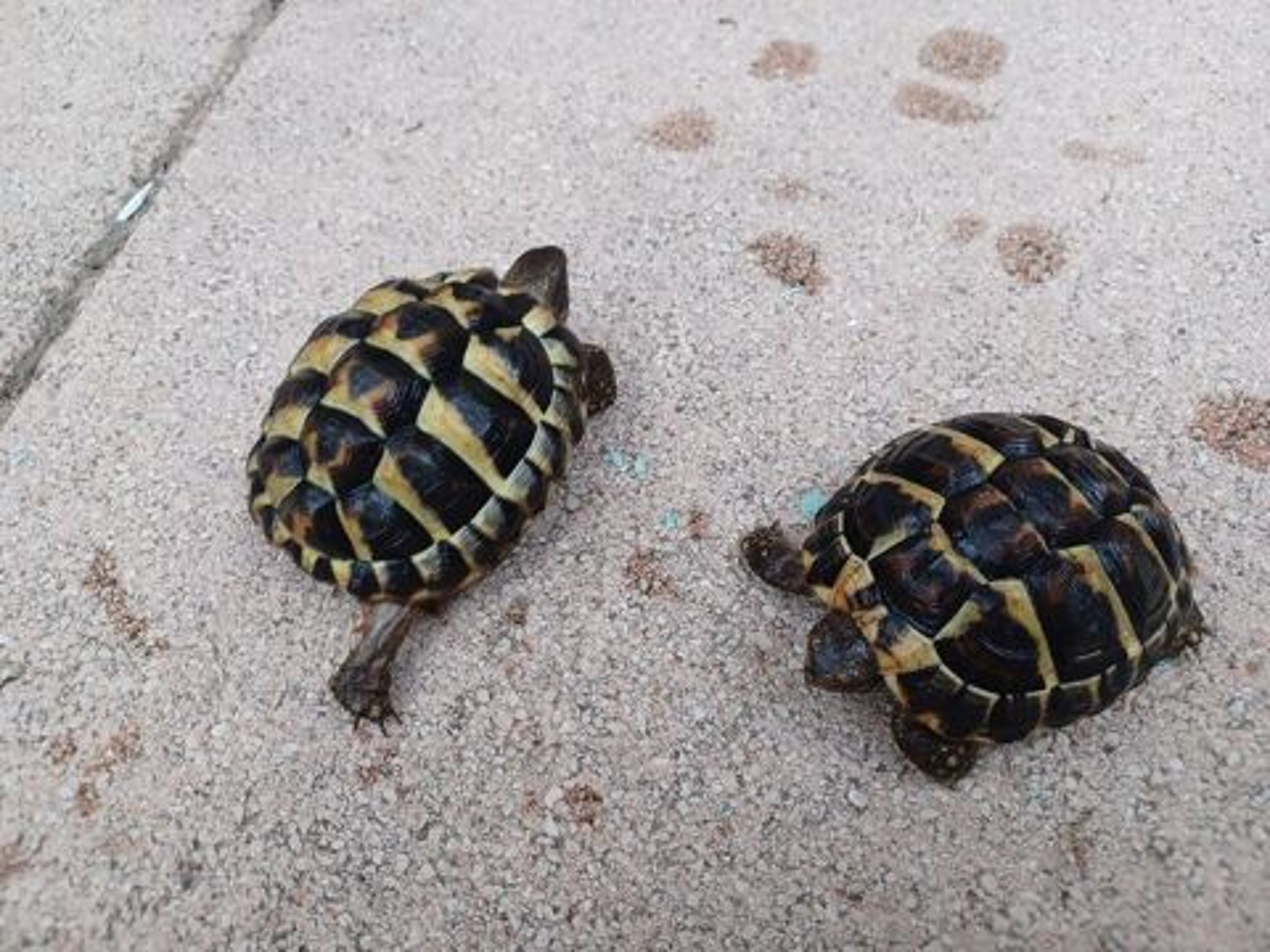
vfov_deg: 54.9
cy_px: 476
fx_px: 917
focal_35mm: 25
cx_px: 635
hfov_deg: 69.4
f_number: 1.8
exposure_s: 1/50
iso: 160
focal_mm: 4.6
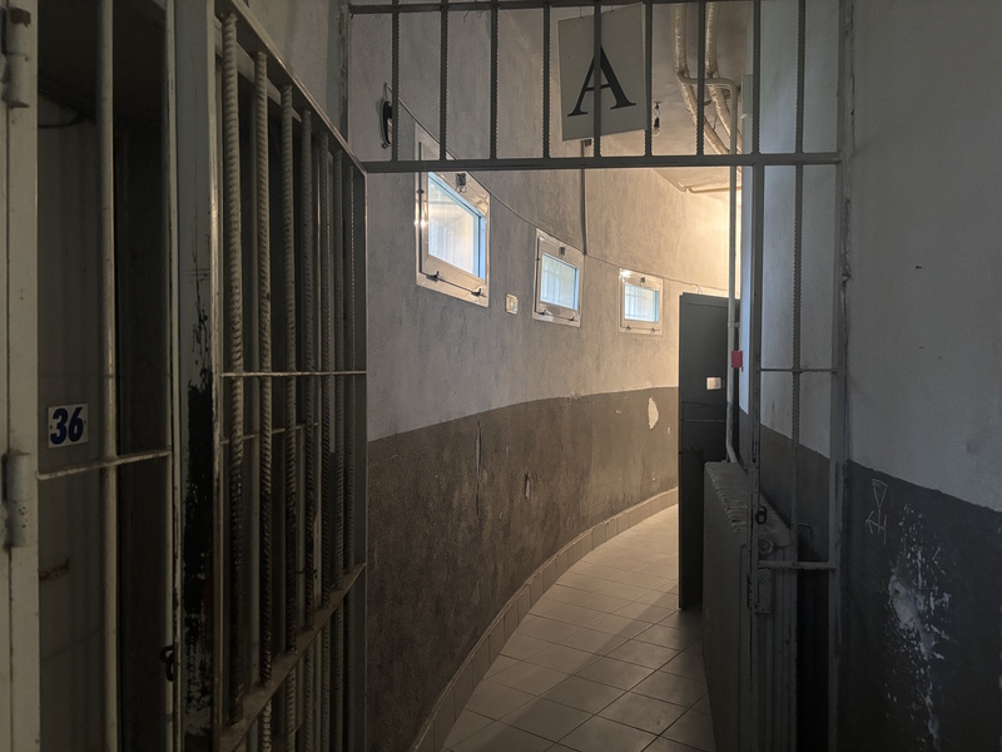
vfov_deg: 53.1
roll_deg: +0.0
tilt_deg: -2.7
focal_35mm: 26
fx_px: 753
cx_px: 501
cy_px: 376
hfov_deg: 67.3
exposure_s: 1/33
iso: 640
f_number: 1.6
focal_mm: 5.96
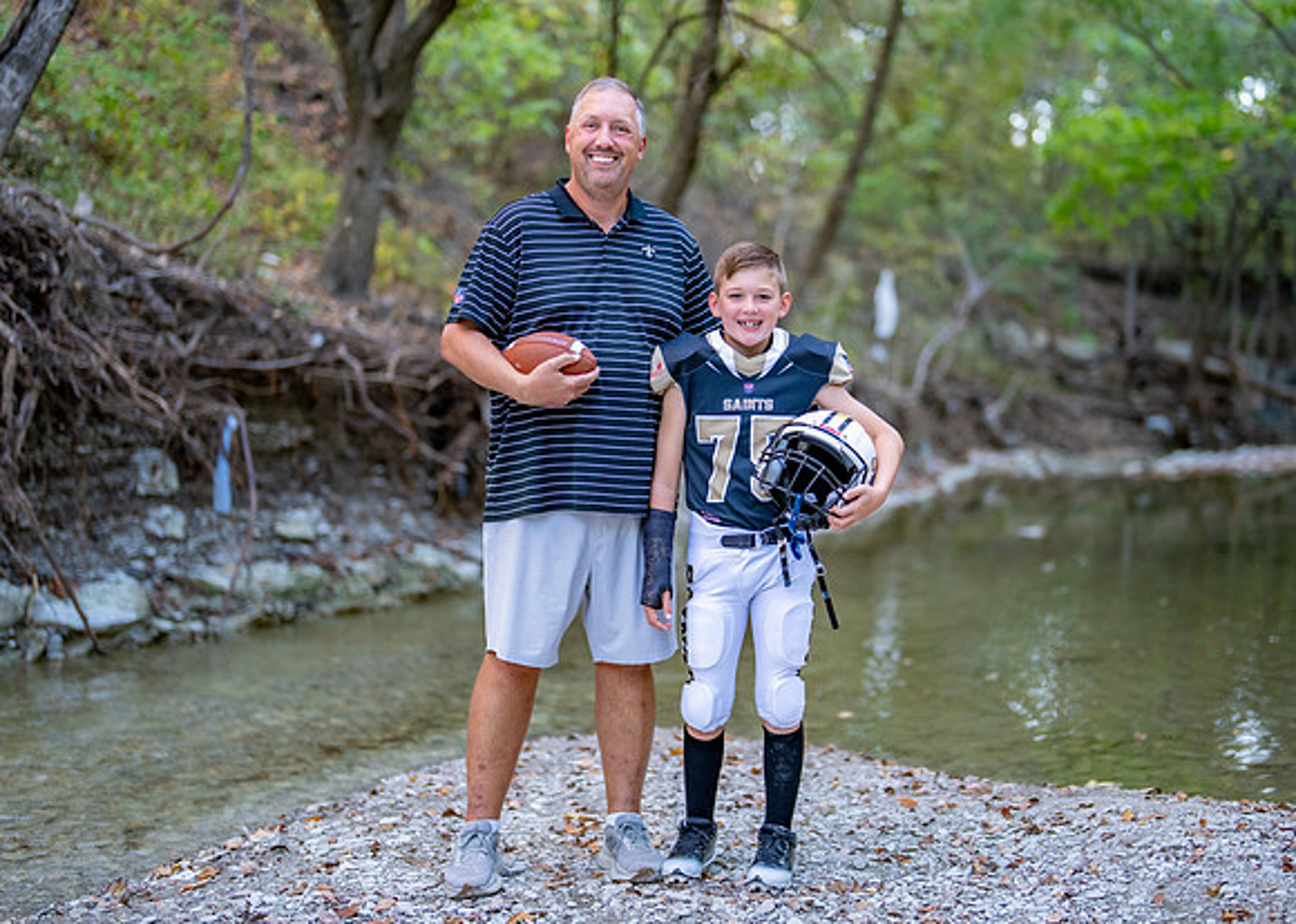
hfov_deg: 32.5
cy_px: 429
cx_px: 696
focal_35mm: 60
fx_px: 2224
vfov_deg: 23.5
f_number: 1.2
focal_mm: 50
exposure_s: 1/500
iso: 500
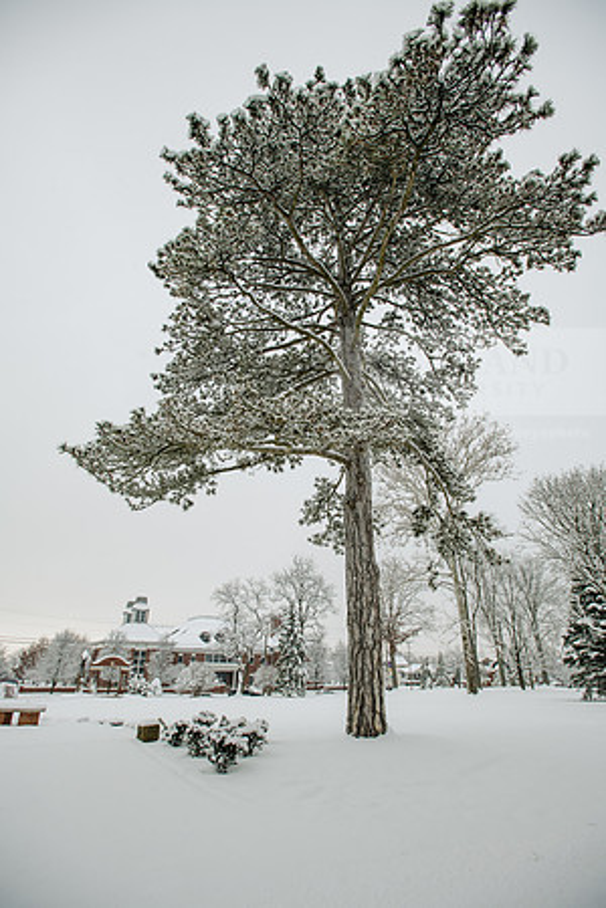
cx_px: 303
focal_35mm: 17
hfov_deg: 70.4
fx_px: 429
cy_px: 454
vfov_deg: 93.3
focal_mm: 17
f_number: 5
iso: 250
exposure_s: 1/400
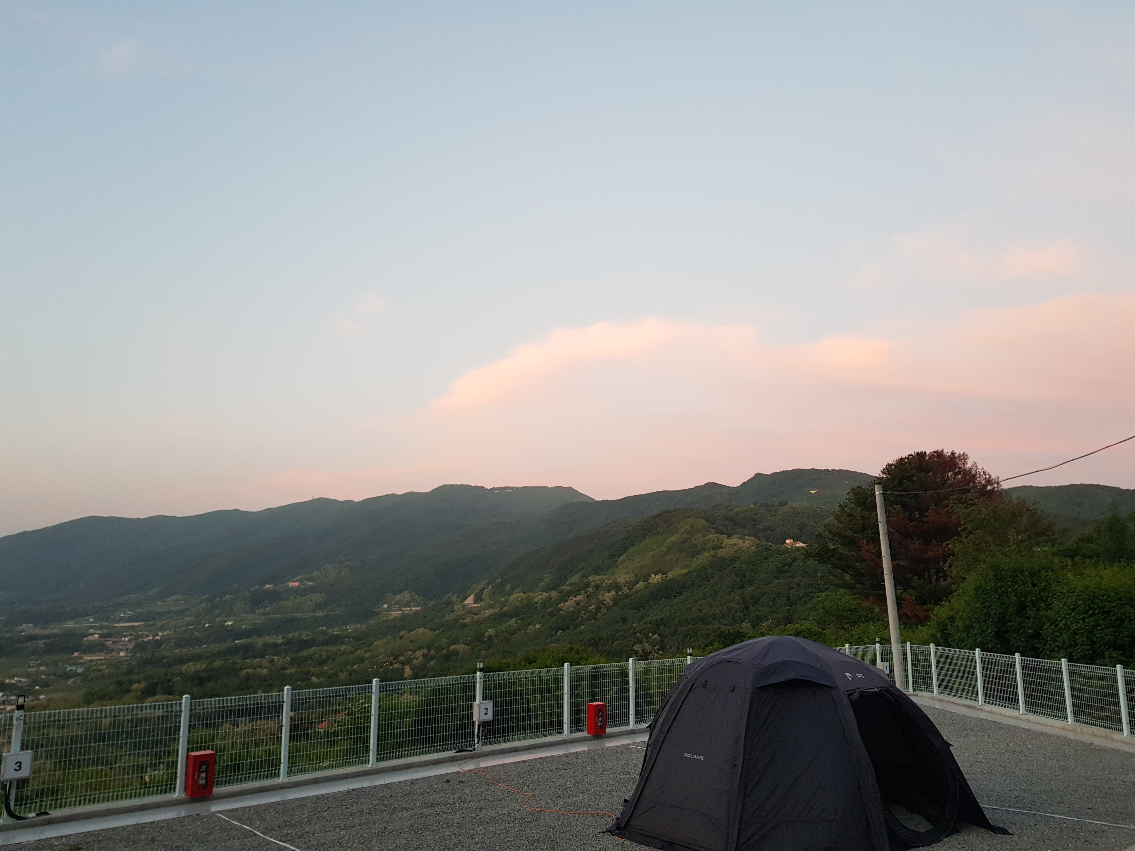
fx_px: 852
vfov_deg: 53.1
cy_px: 426
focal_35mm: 26
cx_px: 568
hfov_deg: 67.3
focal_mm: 4.3
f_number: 1.7
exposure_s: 1/50
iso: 80
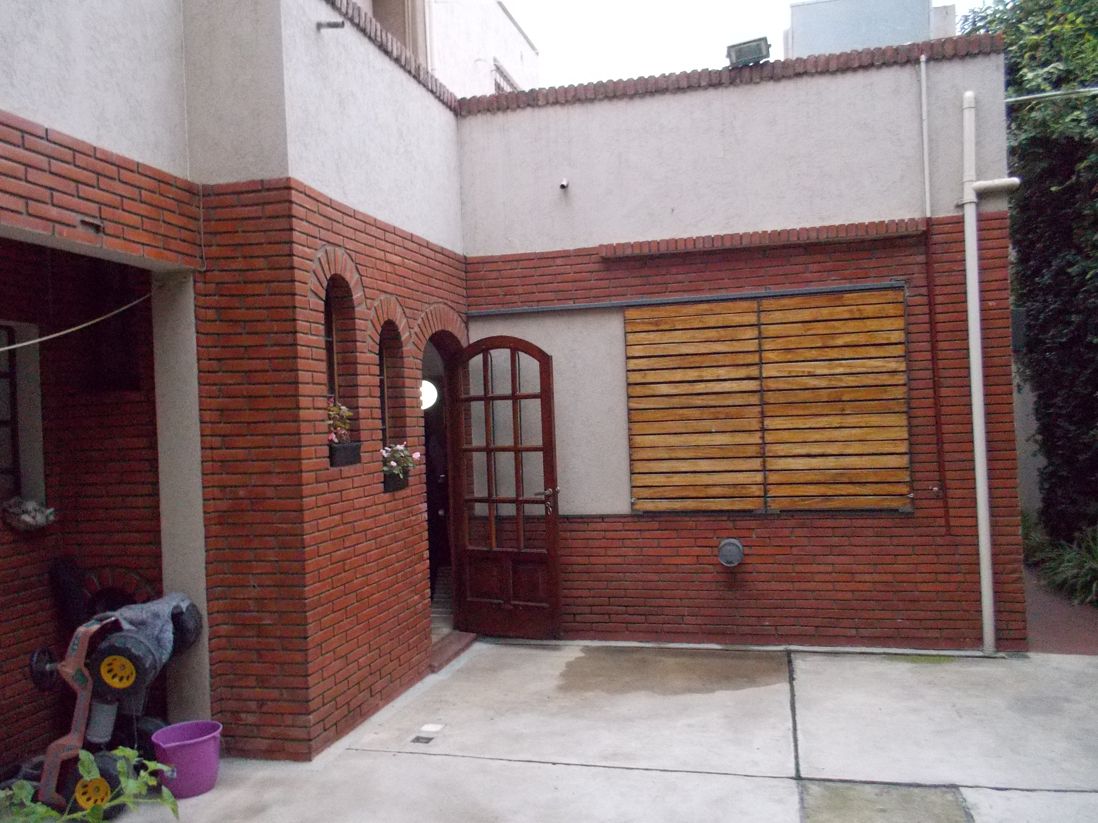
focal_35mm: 29
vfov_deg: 48.2
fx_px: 920
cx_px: 549
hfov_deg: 61.7
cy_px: 412
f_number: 3.3
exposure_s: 1/125
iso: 640
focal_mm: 4.1
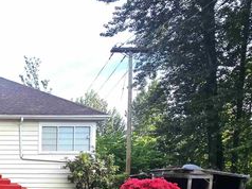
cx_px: -19
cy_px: 183
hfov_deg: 42.5
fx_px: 255
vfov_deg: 37.0
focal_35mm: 35
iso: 50
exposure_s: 1/1033
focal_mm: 2.2
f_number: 2.2
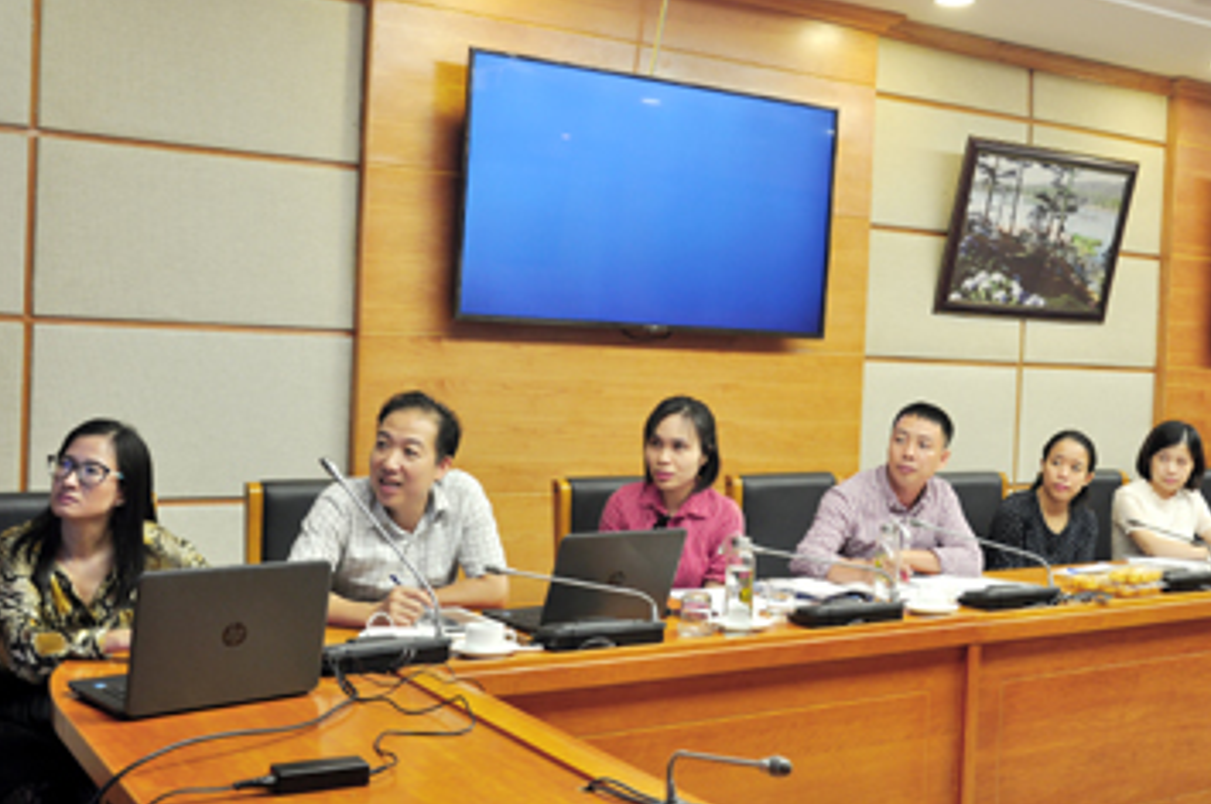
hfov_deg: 46.3
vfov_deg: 31.8
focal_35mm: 42
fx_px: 1411
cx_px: 691
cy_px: 395
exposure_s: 1/30
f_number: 5.6
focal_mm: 22
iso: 320
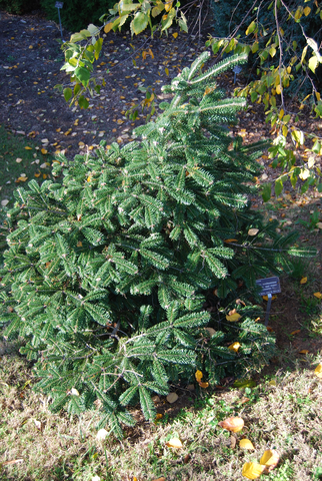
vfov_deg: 49.5
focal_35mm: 39
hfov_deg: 34.3
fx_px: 521
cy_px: 240
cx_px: 161
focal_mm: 26
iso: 100
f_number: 4
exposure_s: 1/125
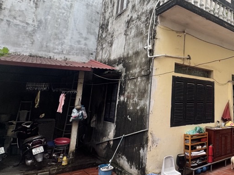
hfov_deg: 55.5
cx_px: 208
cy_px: 65
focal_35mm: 28
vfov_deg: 49.2
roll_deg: -0.6
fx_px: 189
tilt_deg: +11.9
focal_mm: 2.22
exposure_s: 1/99
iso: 80
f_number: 2.2
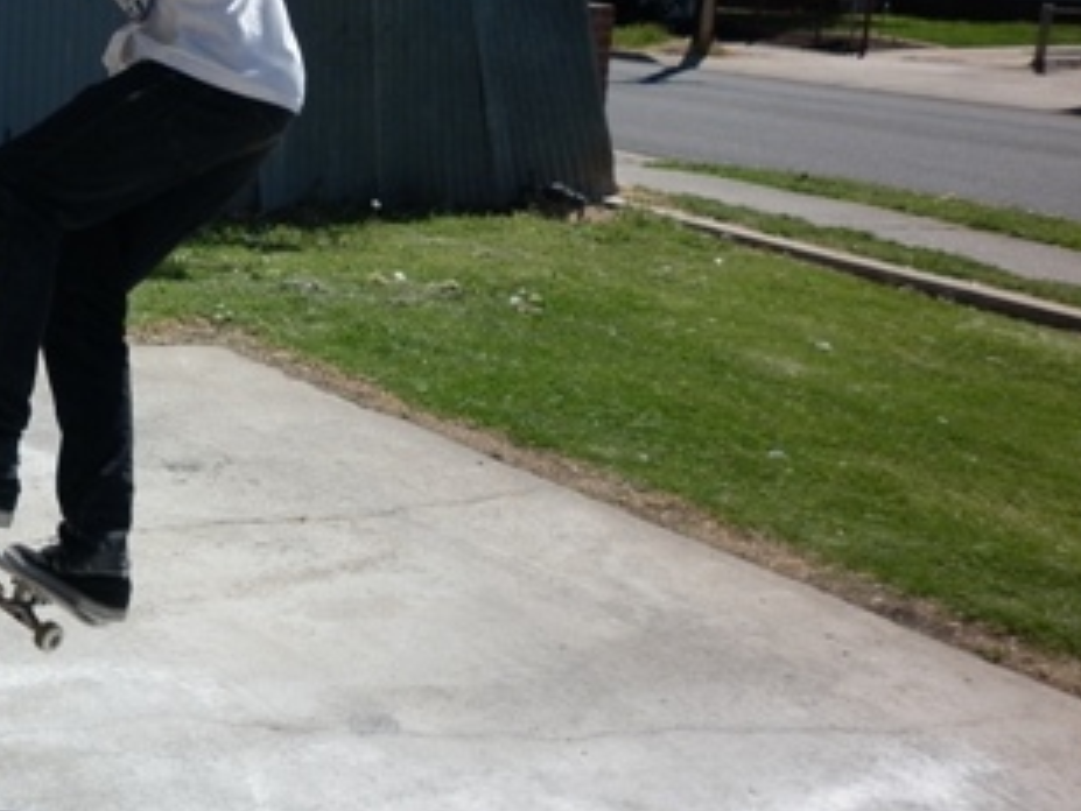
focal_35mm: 58
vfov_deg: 25.2
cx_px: 63
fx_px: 1812
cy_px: 290
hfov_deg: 31.3
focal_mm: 5
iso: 80
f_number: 7.1
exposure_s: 1/250
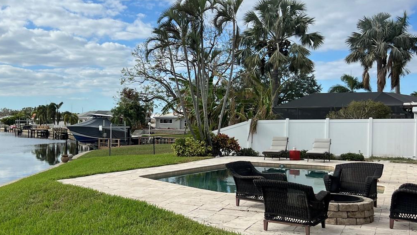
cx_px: 129
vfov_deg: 26.5
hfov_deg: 44.6
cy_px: 128
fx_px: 498
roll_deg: -0.6
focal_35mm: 45
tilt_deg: -0.9
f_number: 1.5
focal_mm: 5.7
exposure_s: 1/6579
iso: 50
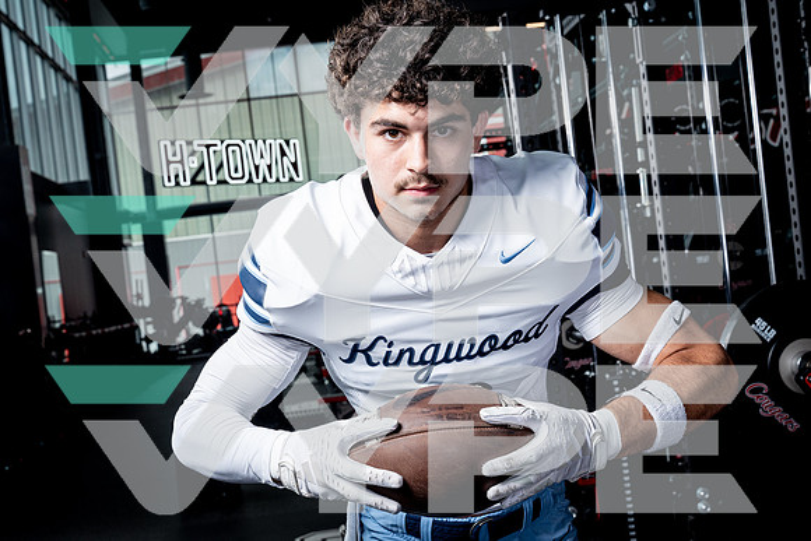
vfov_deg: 25.5
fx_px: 1194
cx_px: 406
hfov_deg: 37.5
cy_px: 270
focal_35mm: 53
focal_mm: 53
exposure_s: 1/250
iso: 640
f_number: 9
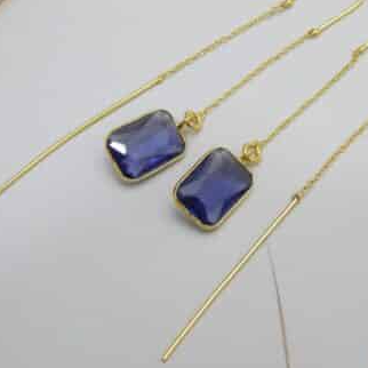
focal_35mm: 89
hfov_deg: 19.5
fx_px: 1070
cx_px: 226
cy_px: 163
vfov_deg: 19.5
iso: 220
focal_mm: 9.7
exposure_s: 1/30
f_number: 3.8
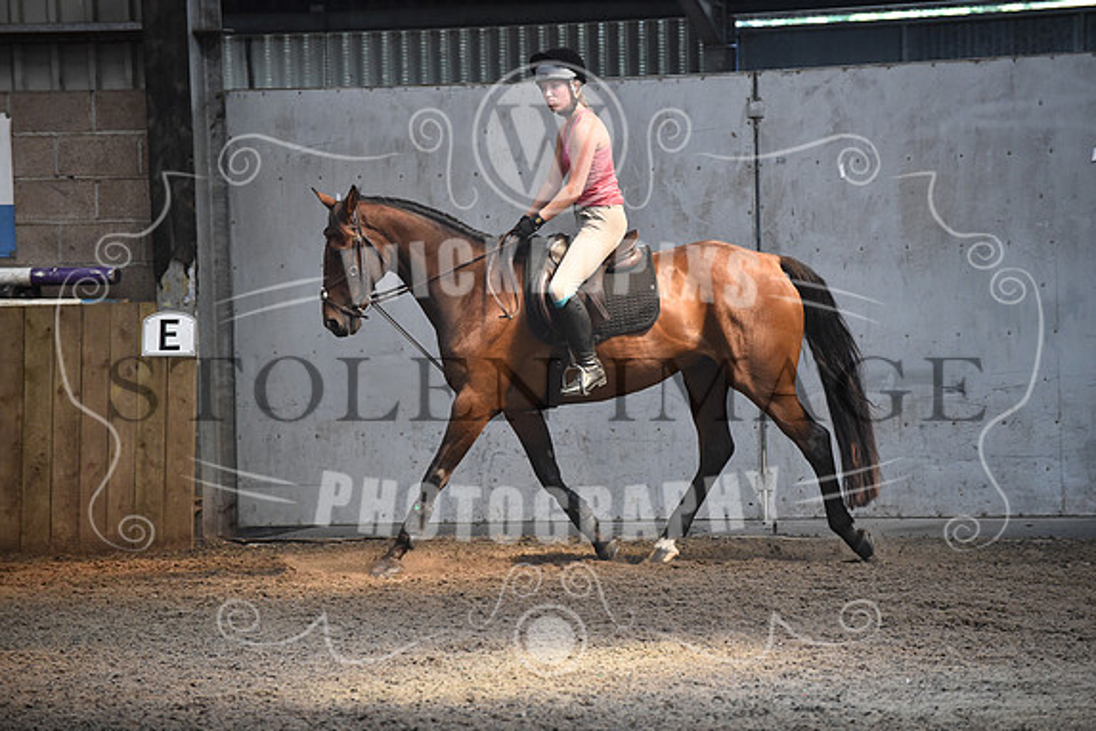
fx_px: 5540
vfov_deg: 7.5
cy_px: 366
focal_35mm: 182
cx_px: 551
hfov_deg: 11.3
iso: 3200
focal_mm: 180
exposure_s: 1/500
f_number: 5
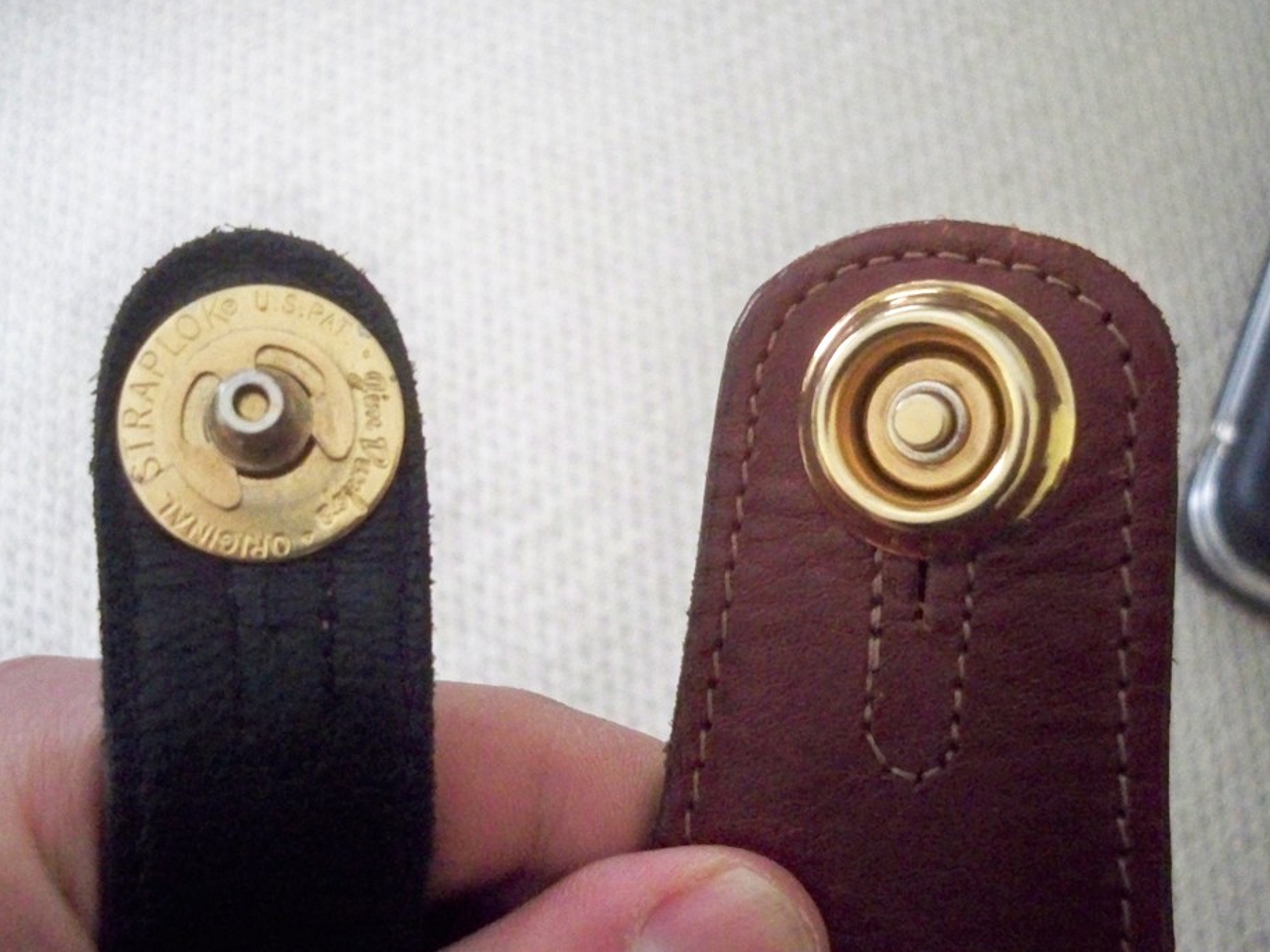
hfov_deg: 47.9
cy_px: 434
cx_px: 623
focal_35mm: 39
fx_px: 1431
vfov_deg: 36.8
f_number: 3.1
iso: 1600
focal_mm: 6.3
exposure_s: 1/60
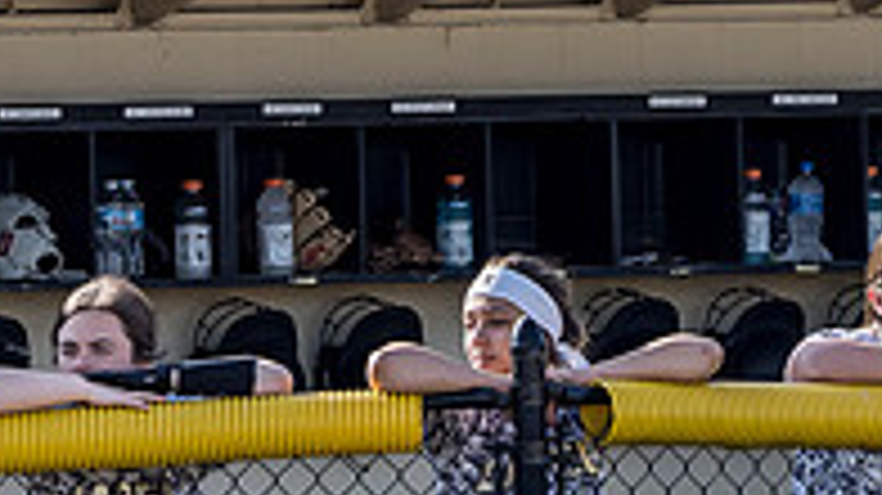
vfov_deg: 1.5
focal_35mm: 788
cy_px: 439
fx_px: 18419
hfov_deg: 2.7
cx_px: 950
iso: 400
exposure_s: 1/800
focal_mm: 122
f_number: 6.3
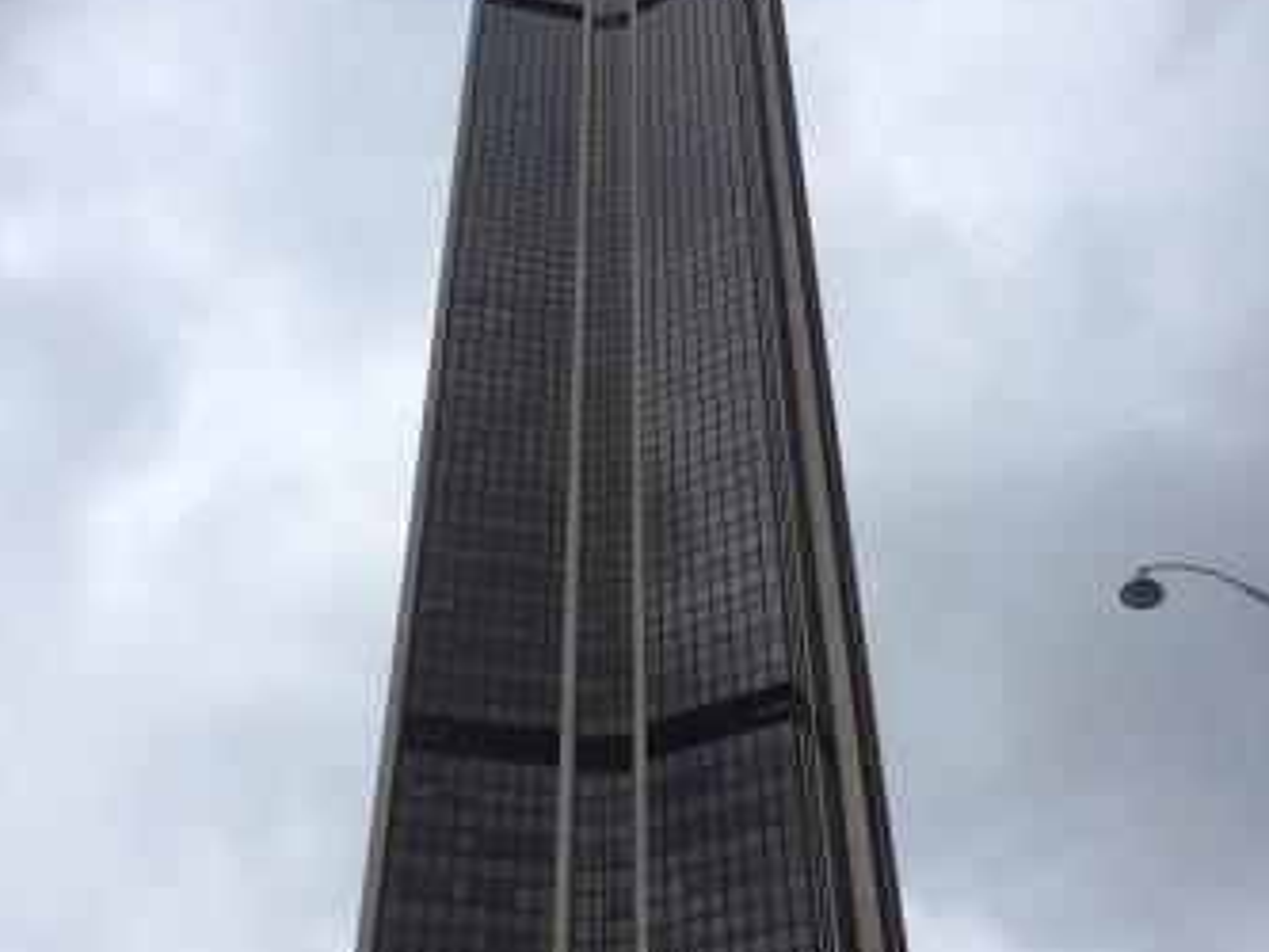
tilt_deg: +37.9
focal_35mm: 39
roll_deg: +1.7
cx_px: 636
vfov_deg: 36.6
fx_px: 1430
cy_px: 613
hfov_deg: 47.8
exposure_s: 1/1026
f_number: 2.2
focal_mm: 4.15
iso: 32
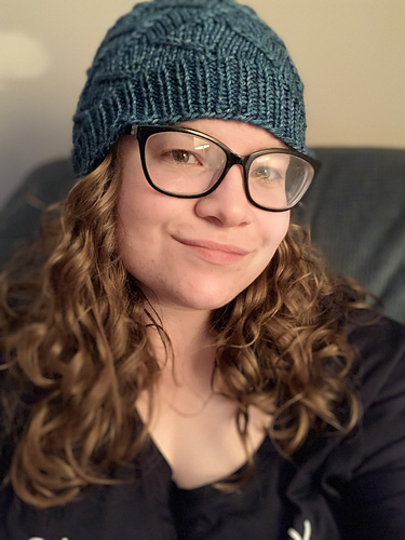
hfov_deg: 44.2
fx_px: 499
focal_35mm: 32
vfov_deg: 56.8
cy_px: 270
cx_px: 202
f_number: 2.2
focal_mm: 2.87
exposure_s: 1/17
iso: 500
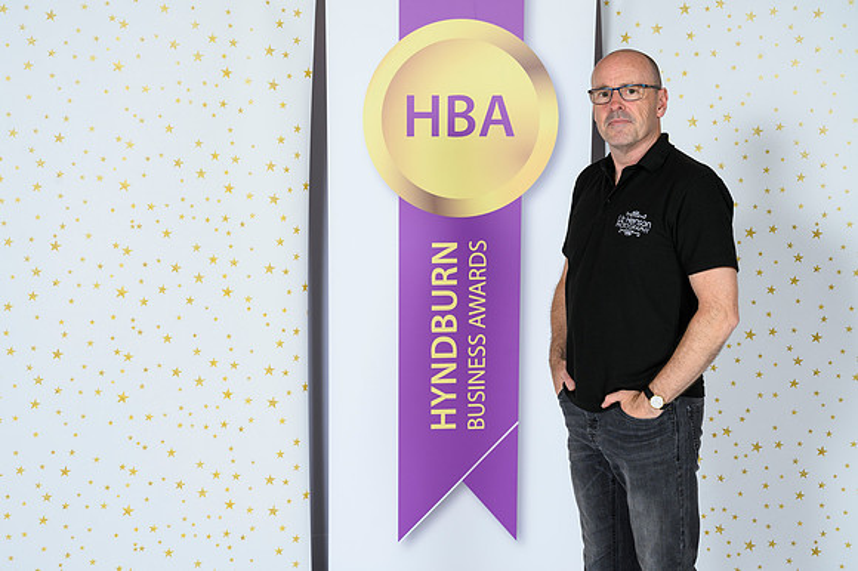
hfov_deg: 34.8
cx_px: 411
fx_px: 1370
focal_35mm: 58
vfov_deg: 23.5
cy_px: 275
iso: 200
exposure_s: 1/160
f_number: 8
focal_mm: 55
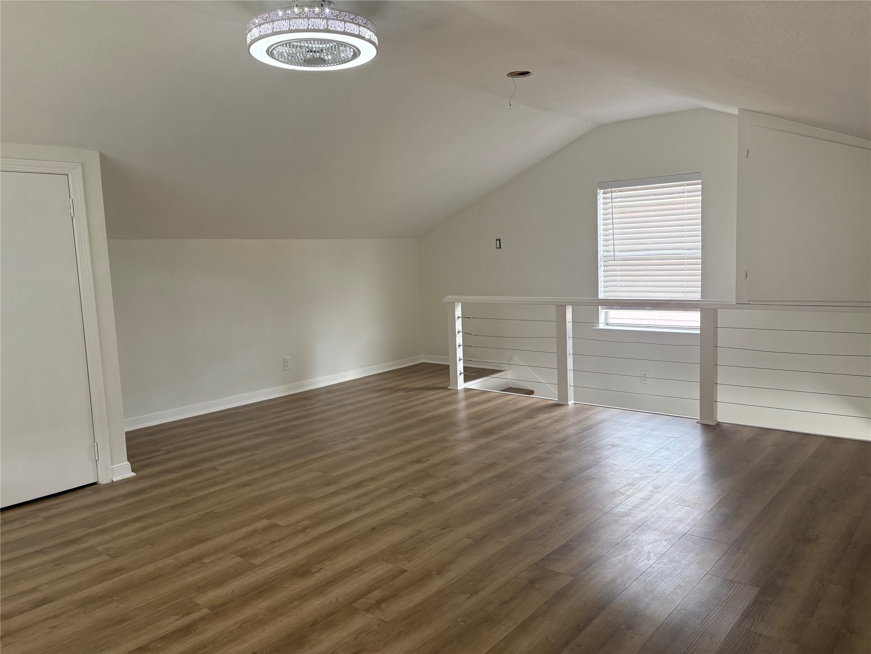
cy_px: 327
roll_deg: +2.6
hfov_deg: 67.3
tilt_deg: -6.7
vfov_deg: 53.1
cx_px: 436
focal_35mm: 26
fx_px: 654
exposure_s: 1/121
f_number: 1.6
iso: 100
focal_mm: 5.96
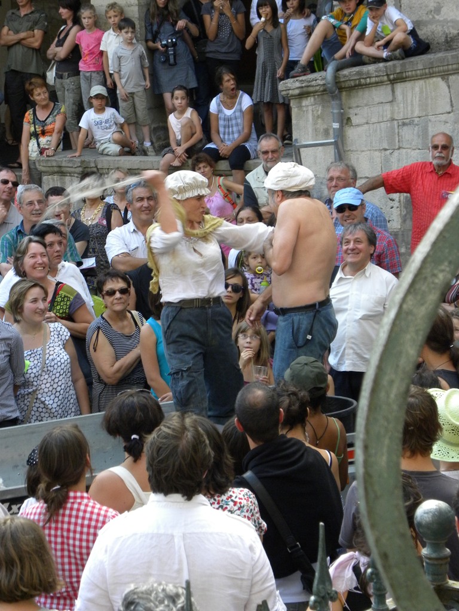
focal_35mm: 129
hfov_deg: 11.5
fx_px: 2281
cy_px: 306
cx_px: 230
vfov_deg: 15.3
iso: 197
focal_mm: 23
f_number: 4.5
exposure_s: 1/125
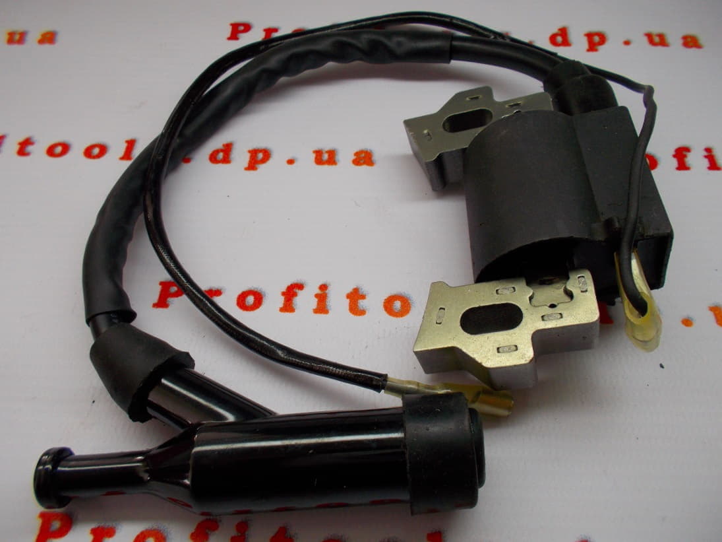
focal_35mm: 29
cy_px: 271
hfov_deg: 61.7
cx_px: 361
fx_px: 605
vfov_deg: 48.2
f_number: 3.3
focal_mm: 4.1
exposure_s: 1/60
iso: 80
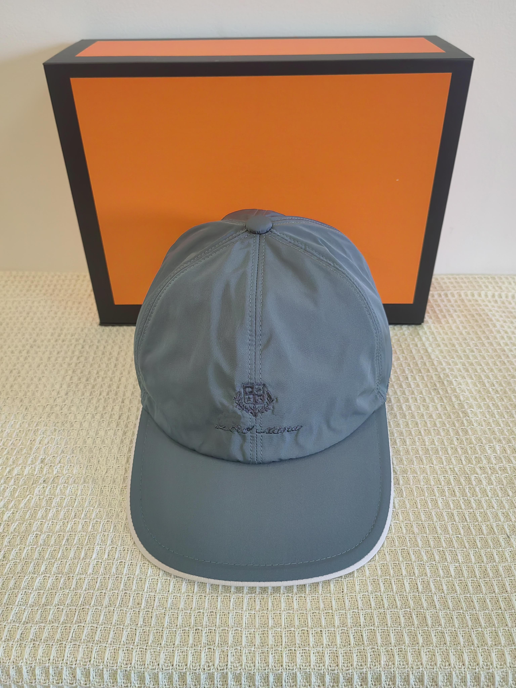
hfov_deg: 51.4
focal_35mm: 27
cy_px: 344
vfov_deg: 65.3
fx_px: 537
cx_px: 258
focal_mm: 5.52
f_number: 1.9
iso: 500
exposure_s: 1/100
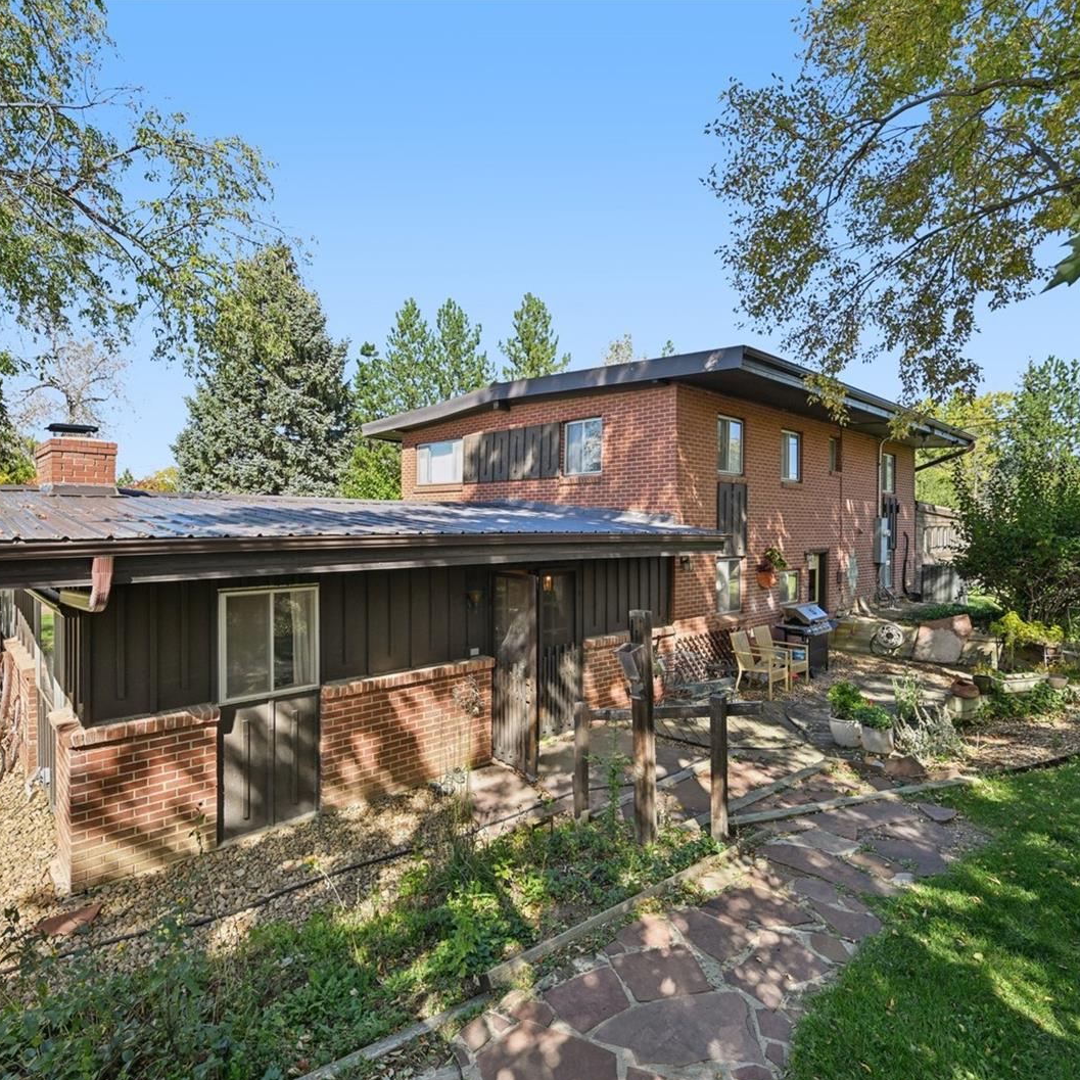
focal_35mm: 18
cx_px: 494
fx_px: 635
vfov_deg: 80.7
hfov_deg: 80.5
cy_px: 543
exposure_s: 1/50
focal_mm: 14
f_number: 7.1
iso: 64
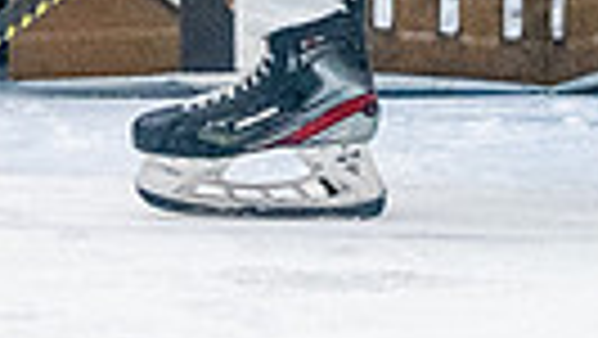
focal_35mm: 1073
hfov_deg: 2.0
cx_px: 616
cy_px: -741
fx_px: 17024
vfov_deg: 1.1
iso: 1800
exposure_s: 1/640
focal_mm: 98
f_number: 2.8
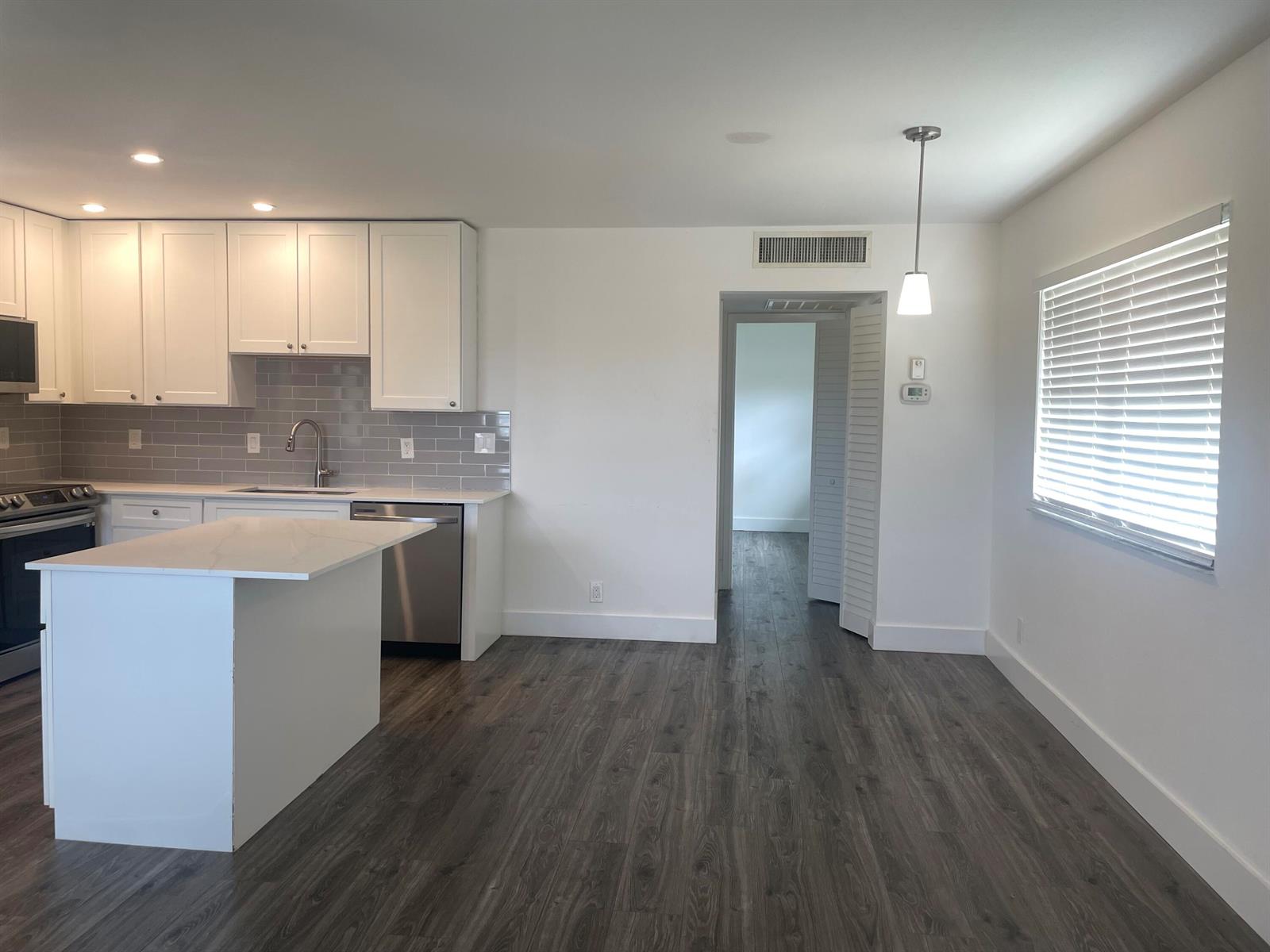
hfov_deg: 67.3
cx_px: 635
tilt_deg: -2.2
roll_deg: -0.6
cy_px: 476
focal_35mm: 26
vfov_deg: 53.1
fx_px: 954
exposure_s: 1/120
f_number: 1.6
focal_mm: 4.2
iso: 100
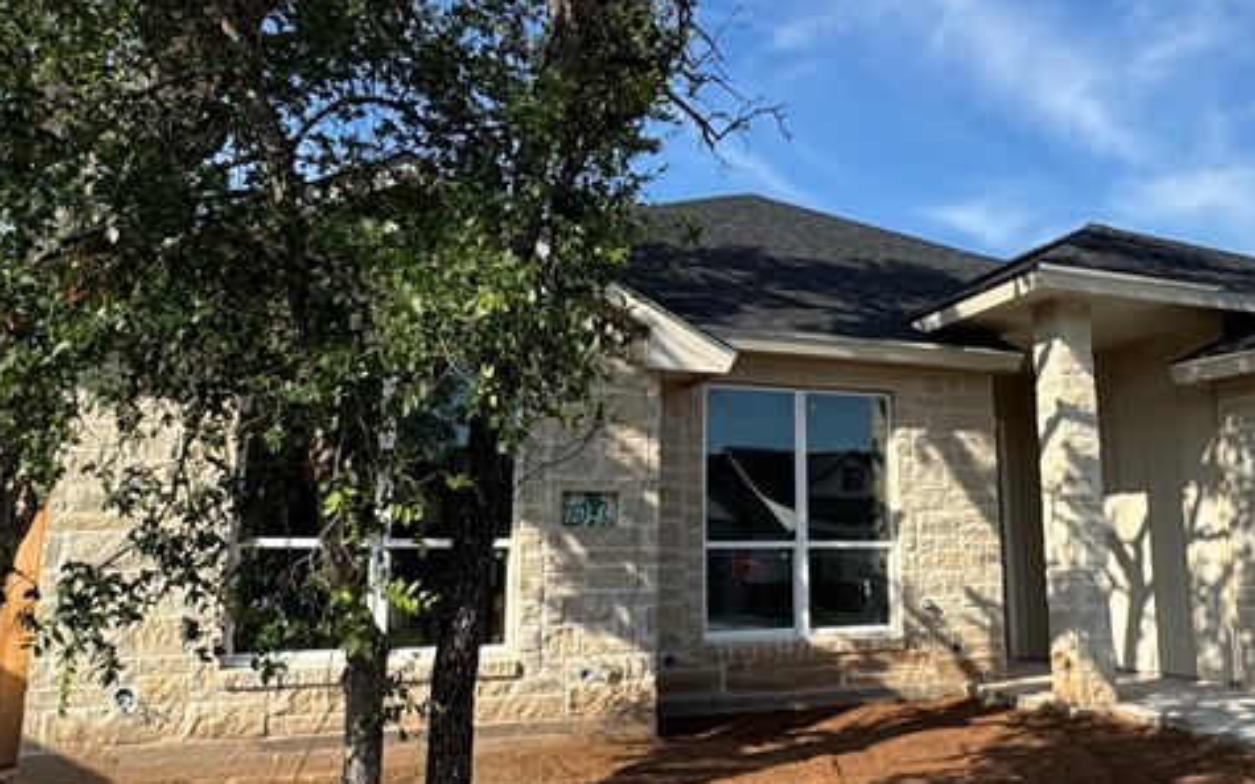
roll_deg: +0.4
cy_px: 354
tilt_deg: +11.4
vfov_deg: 39.4
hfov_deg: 59.0
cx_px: 774
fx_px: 1095
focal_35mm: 32
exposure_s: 1/1477
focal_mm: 2.22
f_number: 2.2
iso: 50
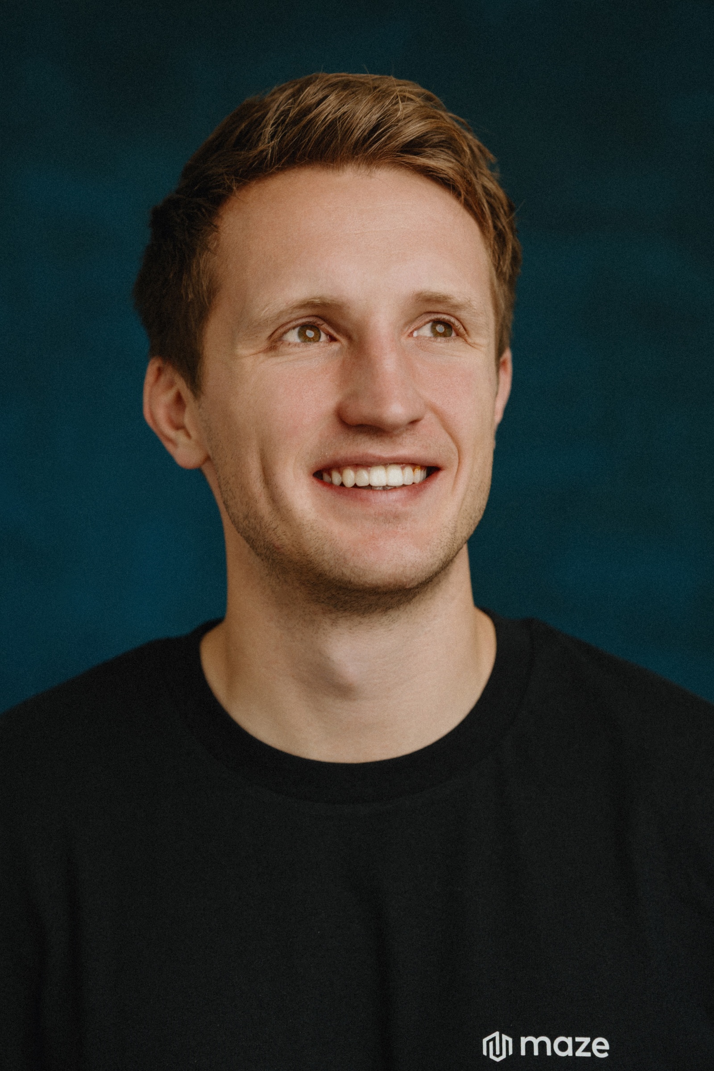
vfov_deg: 23.9
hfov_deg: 16.1
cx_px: 357
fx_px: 2529
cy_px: 536
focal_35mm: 85
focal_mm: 85
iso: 100
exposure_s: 1/200
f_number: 2.8
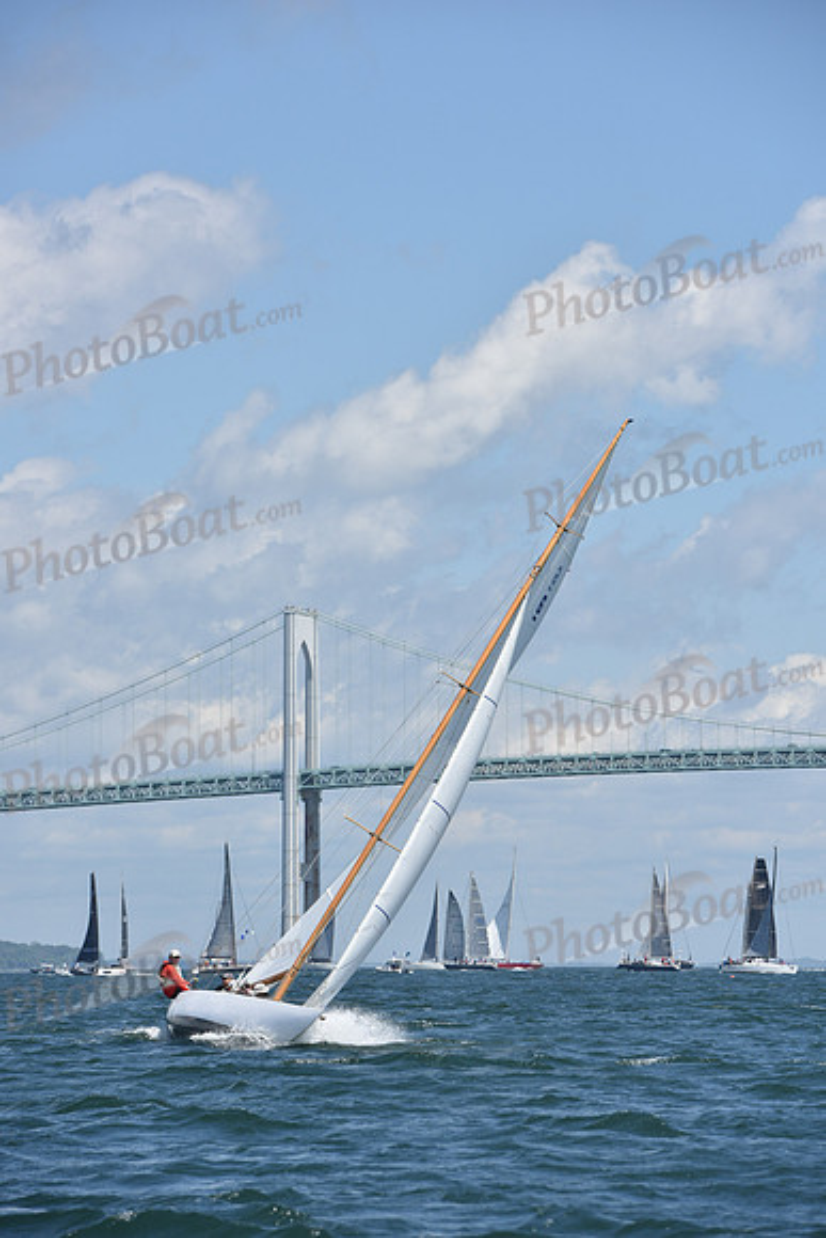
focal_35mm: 160
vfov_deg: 12.8
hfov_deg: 8.6
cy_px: 619
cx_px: 413
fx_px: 5503
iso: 250
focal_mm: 160
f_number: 7.1
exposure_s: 1/1250
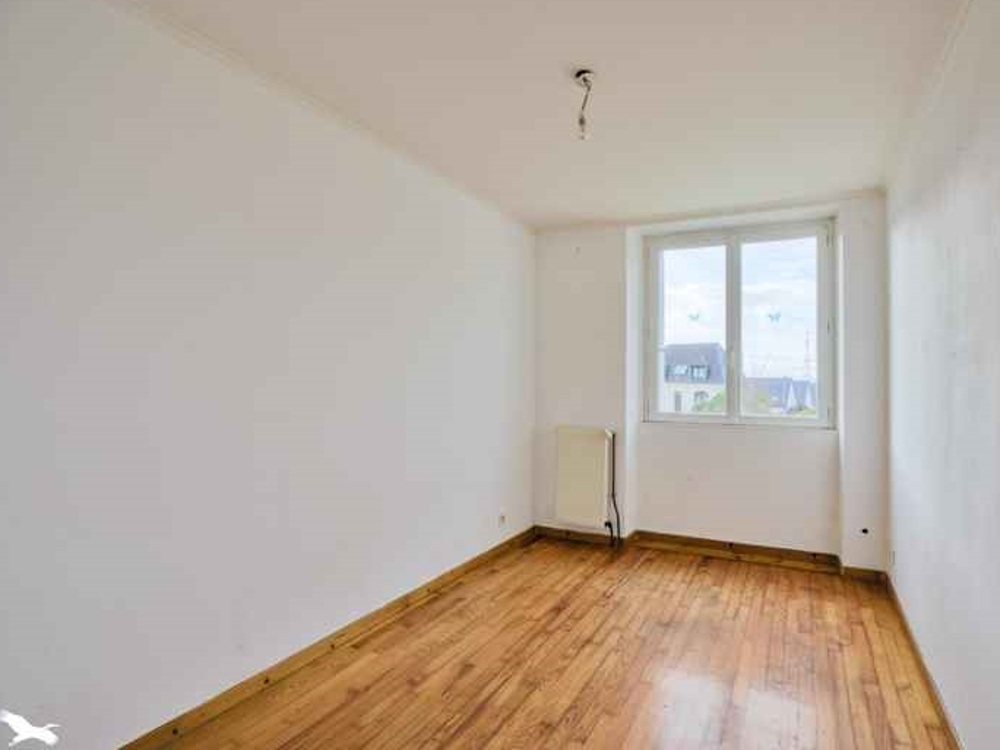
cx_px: 570
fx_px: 520
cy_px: 368
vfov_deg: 71.6
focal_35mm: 18
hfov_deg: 87.2
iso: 800
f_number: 8
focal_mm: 16
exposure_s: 1/1250
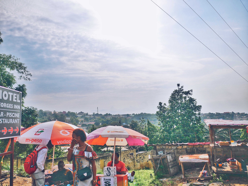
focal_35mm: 30
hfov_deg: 59.9
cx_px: 124
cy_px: 93
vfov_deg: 46.8
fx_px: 215
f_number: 2
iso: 200
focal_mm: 15
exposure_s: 1/10000
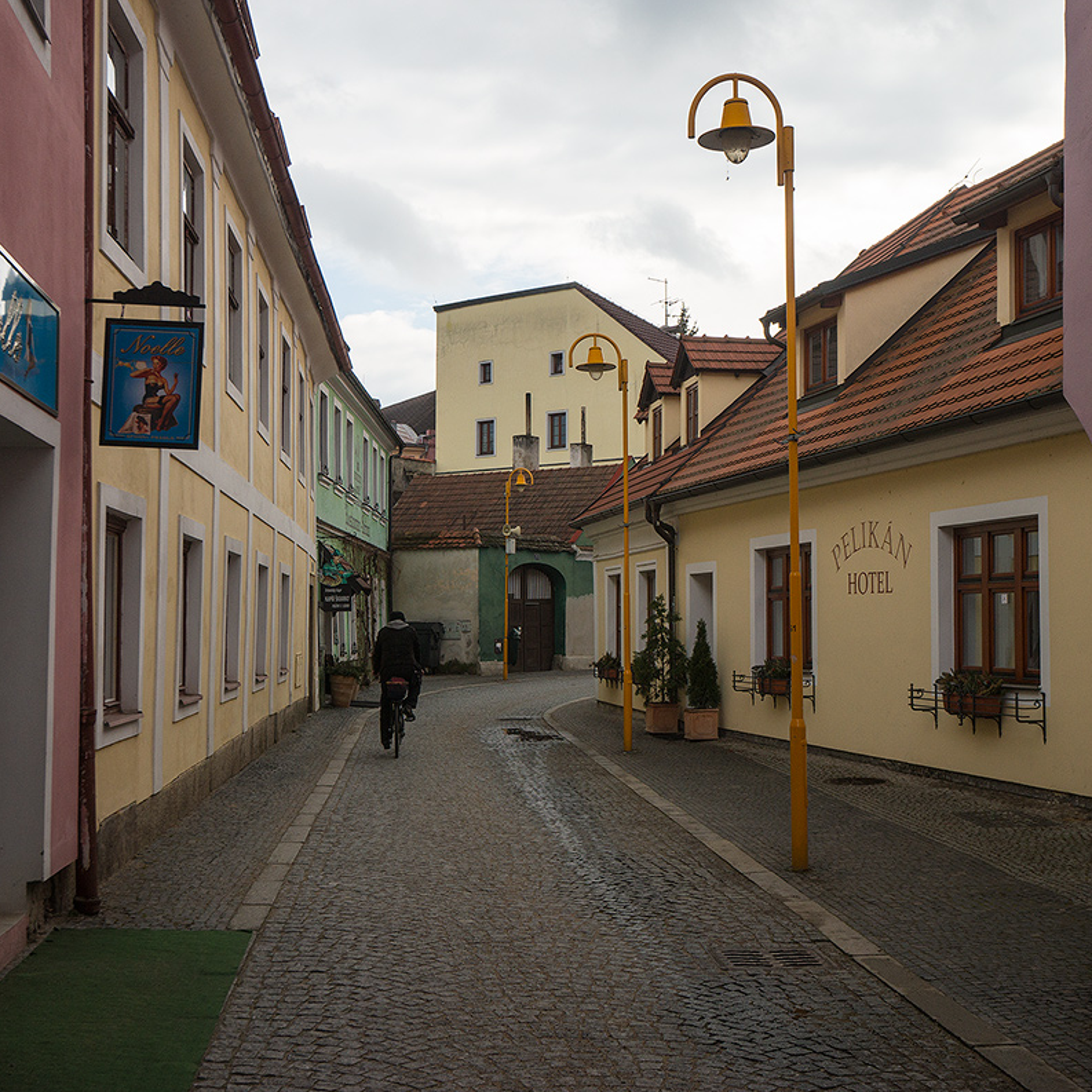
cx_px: 534
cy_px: 545
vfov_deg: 37.6
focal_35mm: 45
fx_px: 1606
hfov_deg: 37.6
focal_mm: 35
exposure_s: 1/80
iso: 250
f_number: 13
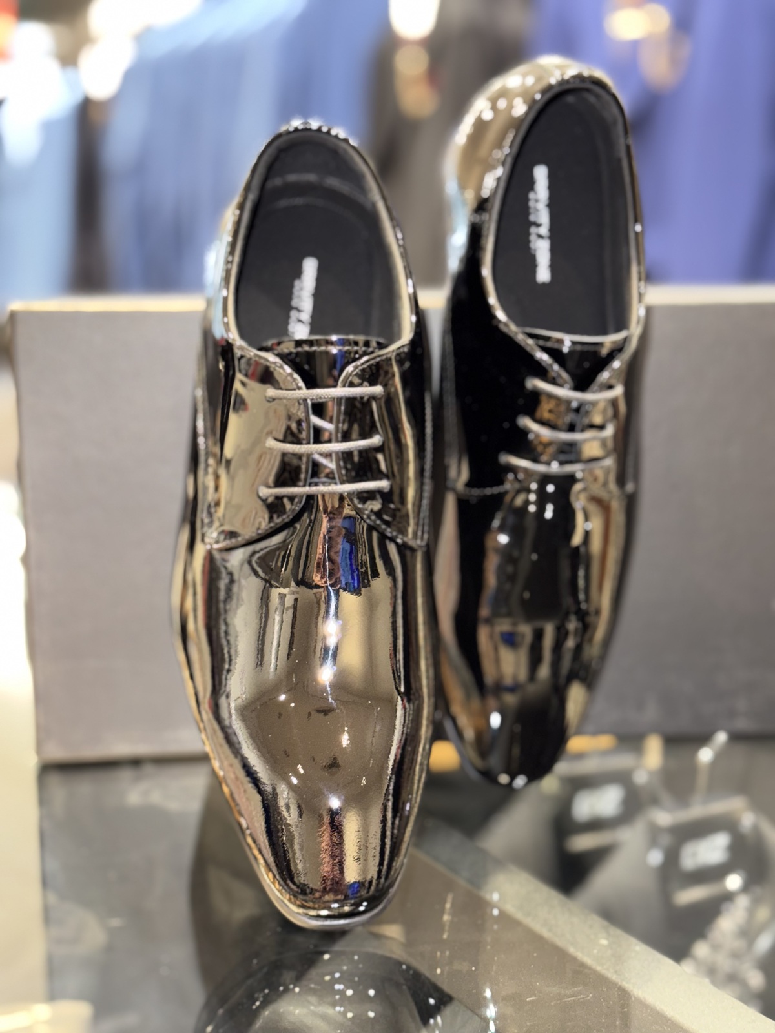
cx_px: 388
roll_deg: +0.2
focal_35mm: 48
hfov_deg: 30.3
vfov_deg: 39.7
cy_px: 516
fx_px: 1433
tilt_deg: -9.8
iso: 64
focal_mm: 6.76
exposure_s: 1/17
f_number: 1.78
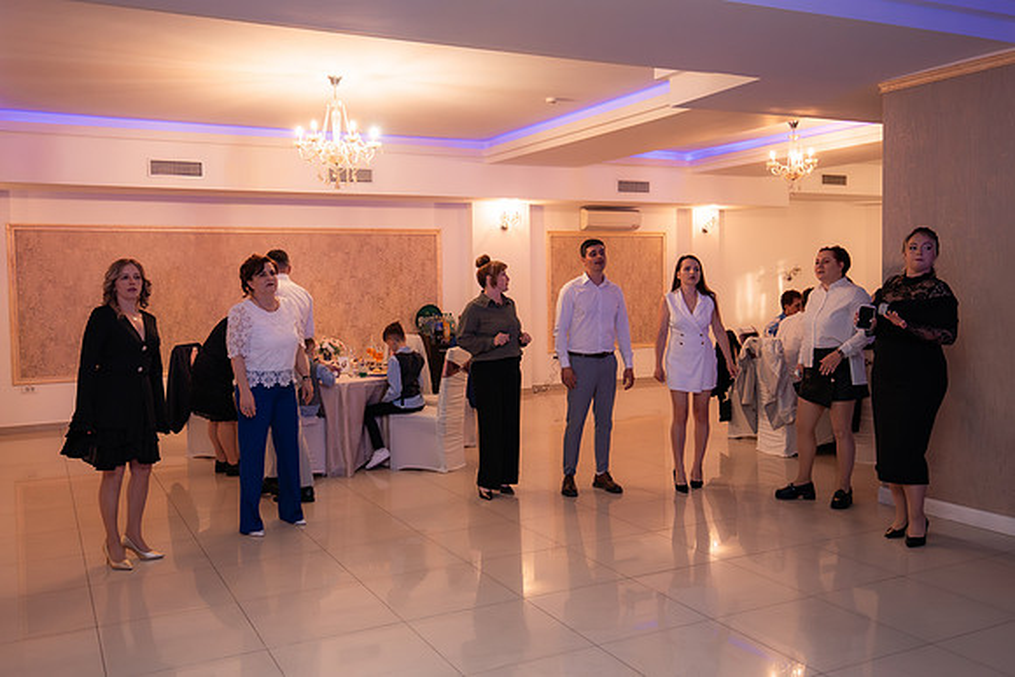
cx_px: 468
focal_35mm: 31
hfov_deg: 60.7
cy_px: 332
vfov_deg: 42.7
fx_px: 866
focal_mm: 24
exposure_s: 1/200
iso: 1600
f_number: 2.8
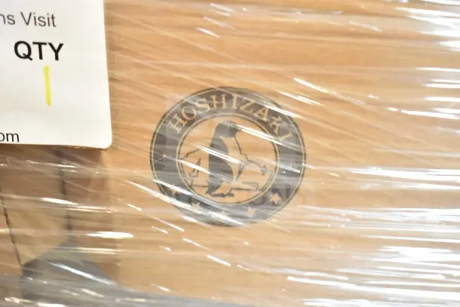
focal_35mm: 51
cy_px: 154
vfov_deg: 26.5
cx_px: 230
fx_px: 652
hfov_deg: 38.9
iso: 1400
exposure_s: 1/50
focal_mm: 34
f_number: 4.5
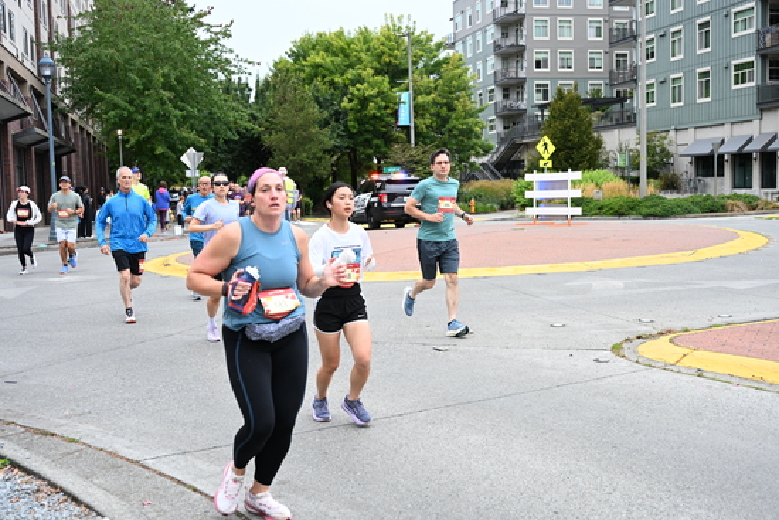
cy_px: 260
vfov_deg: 31.9
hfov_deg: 46.4
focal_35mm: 42
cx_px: 390
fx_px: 909
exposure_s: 1/800
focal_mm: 42
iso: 1600
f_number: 4
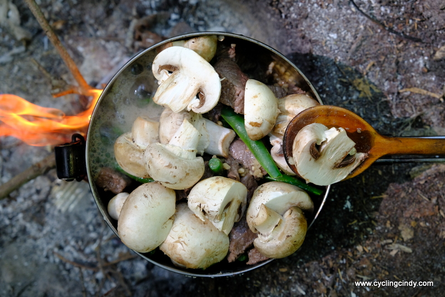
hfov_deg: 36.9
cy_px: 148
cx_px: 222
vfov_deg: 25.1
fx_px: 668
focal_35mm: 54
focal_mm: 35.8
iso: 1250
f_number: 5.6
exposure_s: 1/100
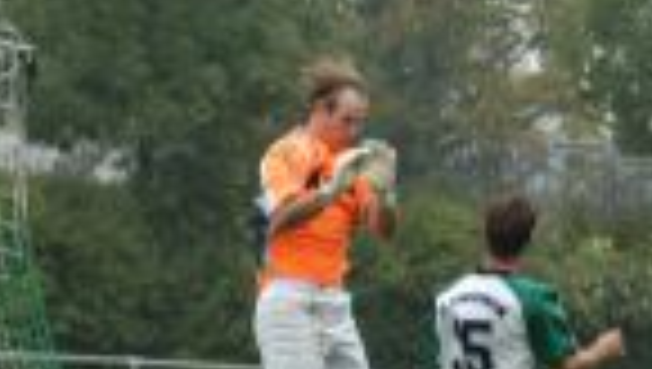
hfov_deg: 4.5
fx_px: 8240
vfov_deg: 2.6
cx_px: 441
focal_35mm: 476
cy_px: 340
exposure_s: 1/350
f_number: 5
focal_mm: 110
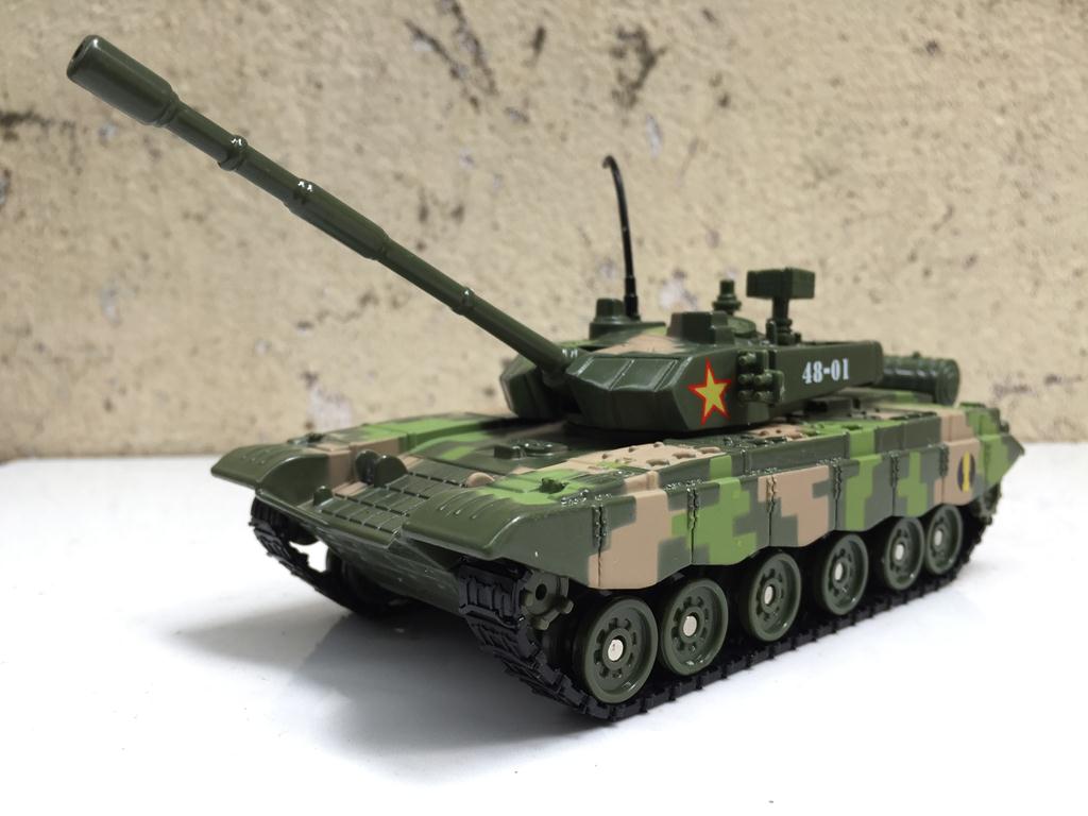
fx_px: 911
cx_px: 544
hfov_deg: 61.7
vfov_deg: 48.2
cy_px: 408
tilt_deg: -7.2
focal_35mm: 29
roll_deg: -1.3
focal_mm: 4.15
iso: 32
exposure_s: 1/100
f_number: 2.2
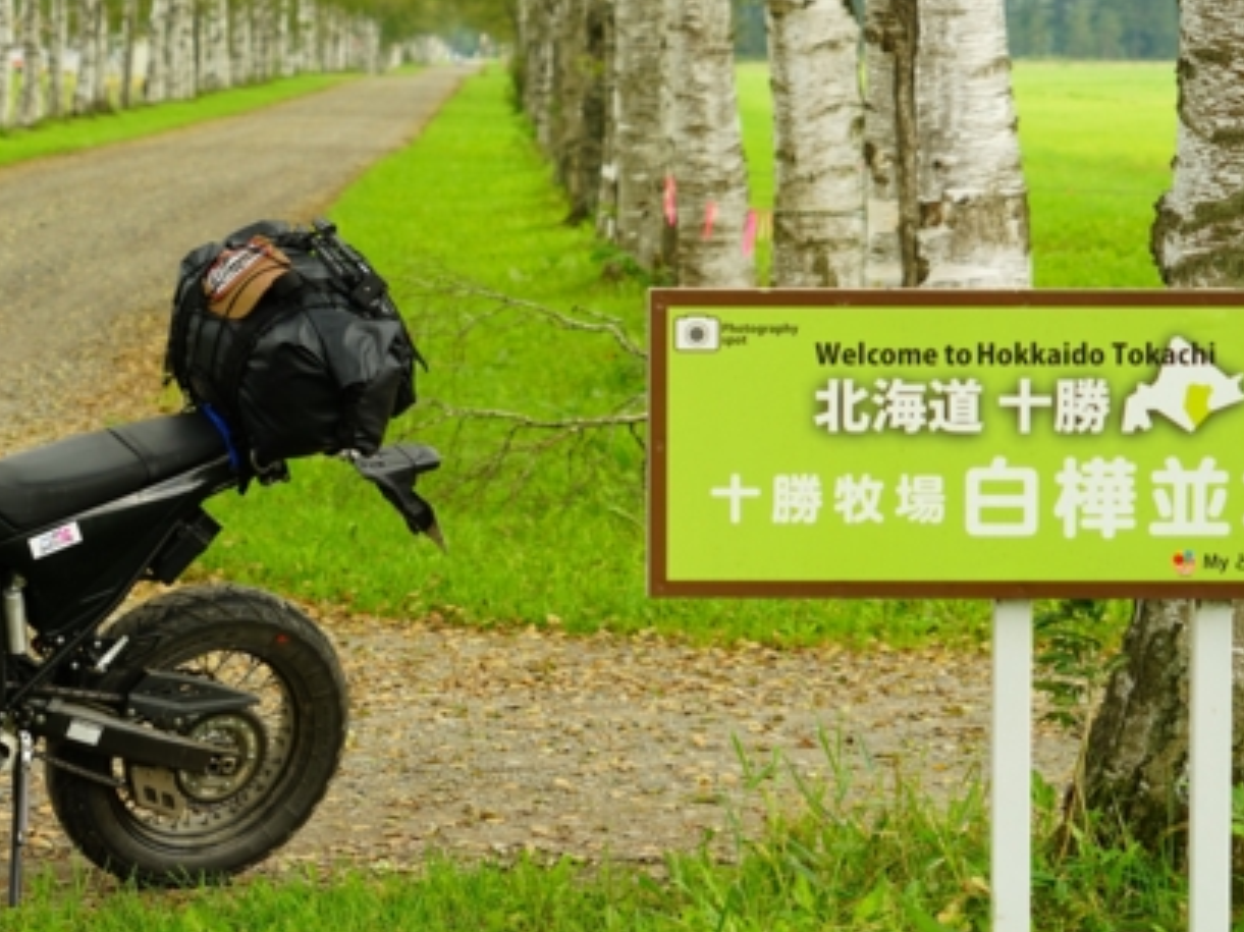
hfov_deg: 12.7
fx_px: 5569
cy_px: 351
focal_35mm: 155
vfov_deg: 9.6
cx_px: 333
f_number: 6.3
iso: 160
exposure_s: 1/100
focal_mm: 82
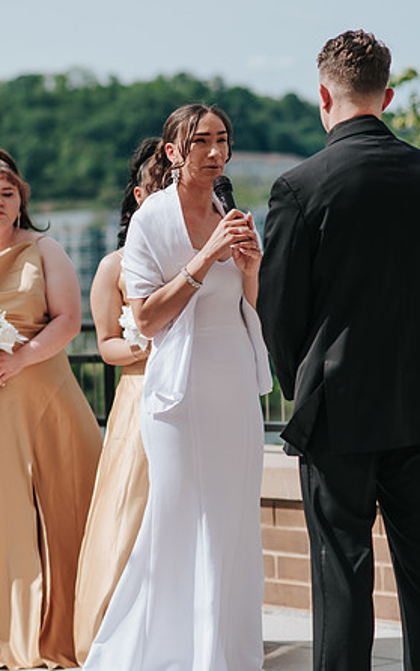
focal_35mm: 131
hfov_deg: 10.0
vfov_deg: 15.9
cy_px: 336
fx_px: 2398
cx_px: 205
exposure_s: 1/2000
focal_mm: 85
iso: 100
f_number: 2.8
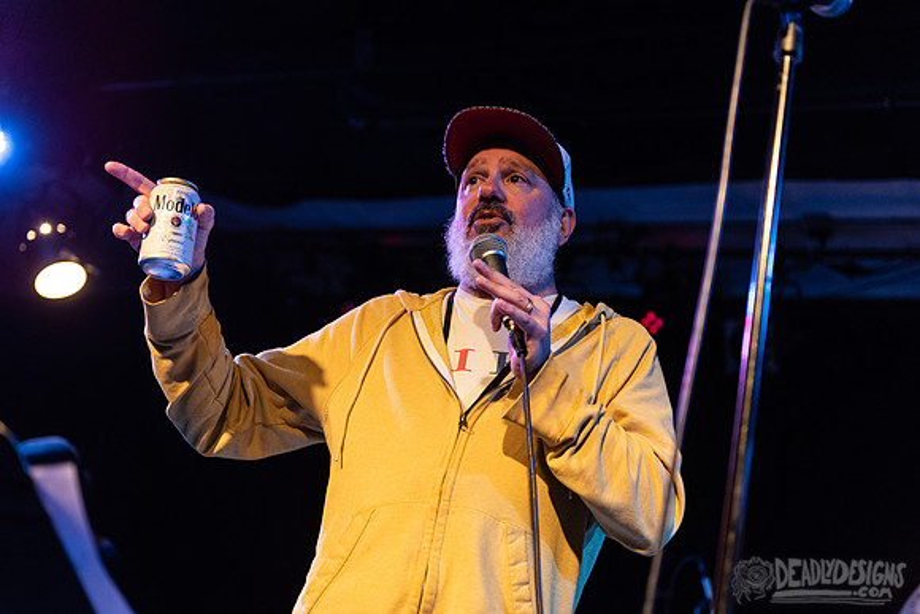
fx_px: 1482
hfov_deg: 34.5
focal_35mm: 58
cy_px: 307
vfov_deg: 23.4
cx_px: 460
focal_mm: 58
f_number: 3.2
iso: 2000
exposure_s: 1/160
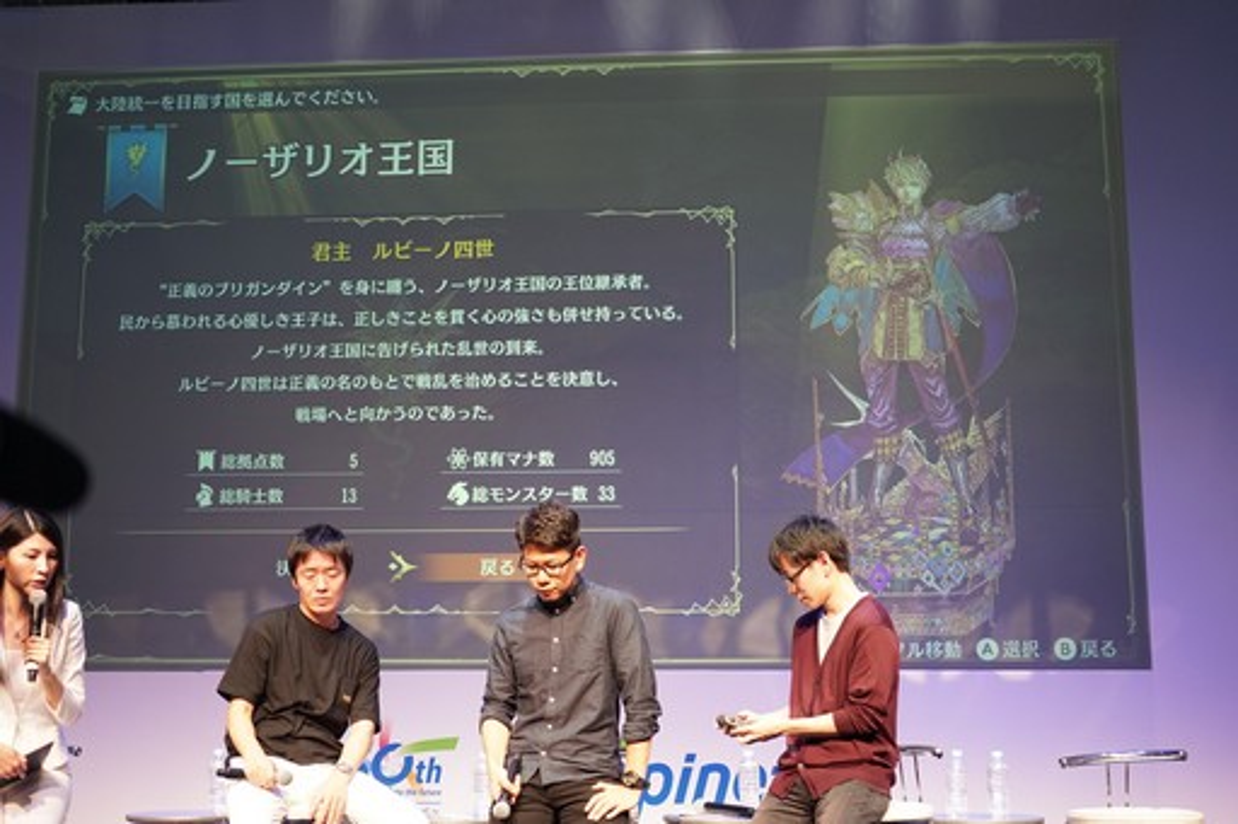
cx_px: 619
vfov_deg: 28.6
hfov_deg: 41.9
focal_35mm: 47
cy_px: 412
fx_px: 1616
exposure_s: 1/60
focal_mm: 47
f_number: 4.5
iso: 640
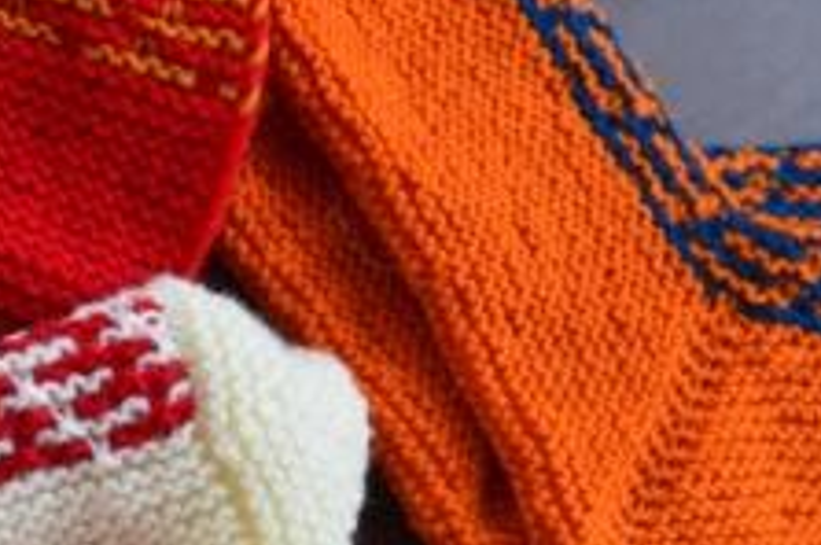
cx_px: 92
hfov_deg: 13.5
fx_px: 3439
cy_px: 388
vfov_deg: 9.0
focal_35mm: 151
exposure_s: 1/60
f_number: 10
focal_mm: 50
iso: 360
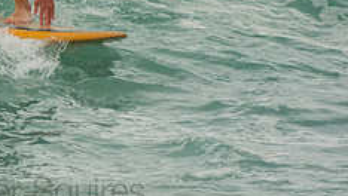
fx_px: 14368
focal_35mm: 1556
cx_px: 30
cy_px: -56
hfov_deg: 1.4
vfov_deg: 0.8
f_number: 5.6
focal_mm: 400
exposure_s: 1/1250
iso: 250
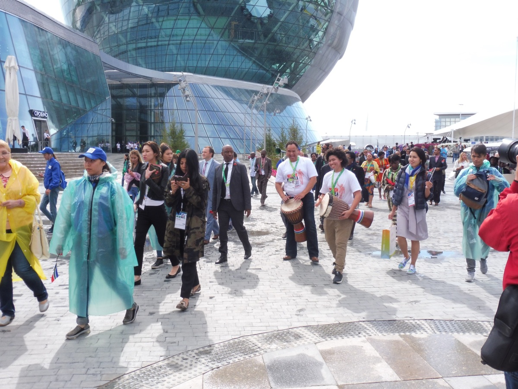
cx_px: 259
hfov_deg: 54.0
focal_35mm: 34
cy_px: 194
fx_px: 509
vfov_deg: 41.8
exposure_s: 1/320
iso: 100
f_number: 5
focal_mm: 6.1
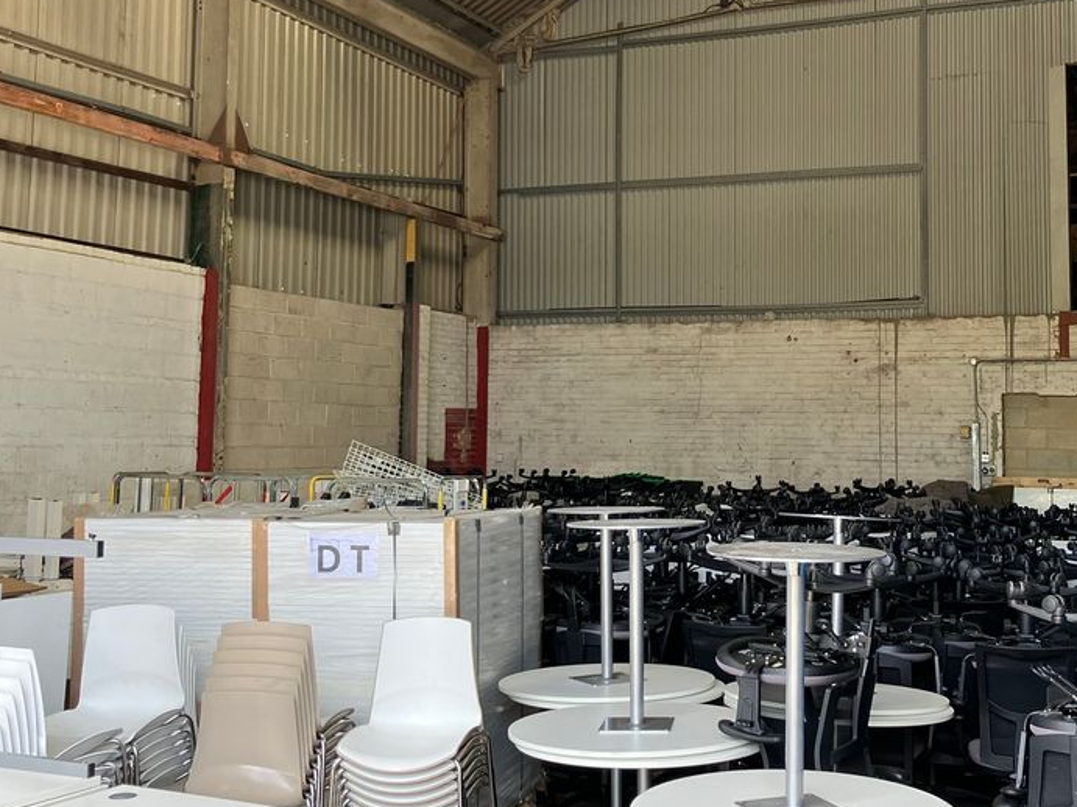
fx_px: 1400
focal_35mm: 45
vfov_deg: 32.1
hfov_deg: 41.6
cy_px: 328
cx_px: 704
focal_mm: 3.99
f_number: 1.8
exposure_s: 1/121
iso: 64
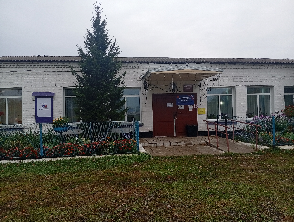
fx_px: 230
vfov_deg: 51.5
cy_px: 111
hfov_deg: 65.2
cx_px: 147
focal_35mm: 27
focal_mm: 3.98
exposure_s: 1/50
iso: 168
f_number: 1.8
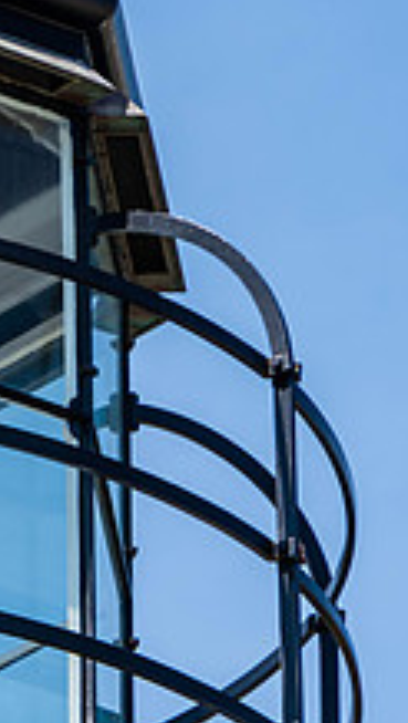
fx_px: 16310
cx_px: -504
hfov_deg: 1.4
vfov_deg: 2.5
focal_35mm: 850
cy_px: 502
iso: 64
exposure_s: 1/160
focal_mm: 250
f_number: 8
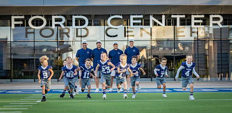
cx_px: 103
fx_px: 536
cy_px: 77
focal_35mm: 90
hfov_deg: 24.4
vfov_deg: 12.0
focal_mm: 70
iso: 1000
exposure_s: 1/1250
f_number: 4
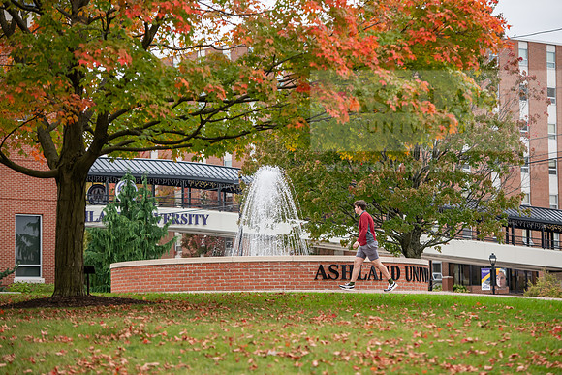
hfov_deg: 17.6
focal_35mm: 116
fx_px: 1811
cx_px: 281
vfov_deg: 11.8
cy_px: 188
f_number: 3.5
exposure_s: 1/640
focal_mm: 116
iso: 320
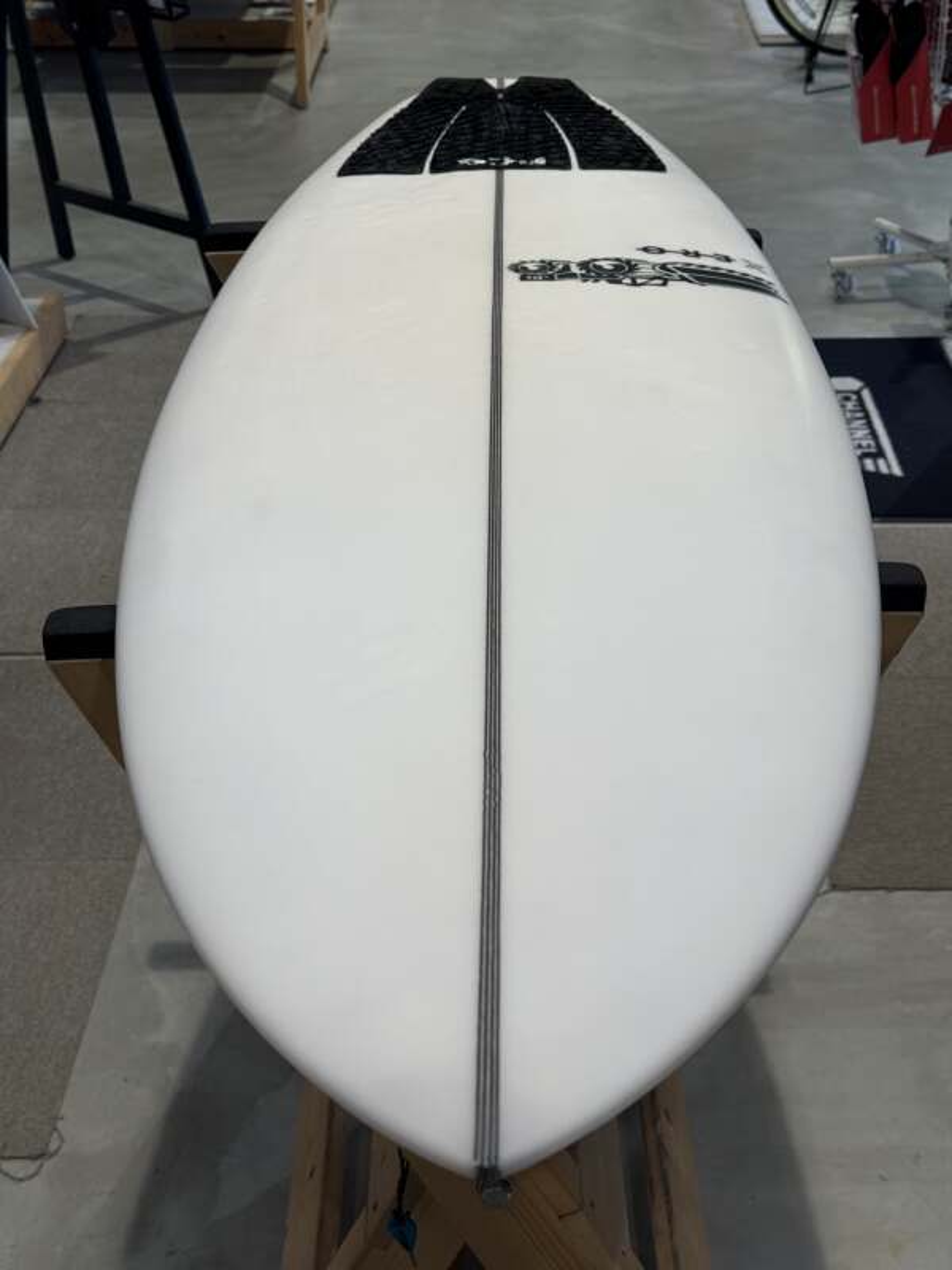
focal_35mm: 48
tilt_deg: -29.3
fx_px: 1760
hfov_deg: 30.3
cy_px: 635
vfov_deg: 39.7
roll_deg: +1.1
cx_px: 476
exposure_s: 1/236
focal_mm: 6.76
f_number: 1.78
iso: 64
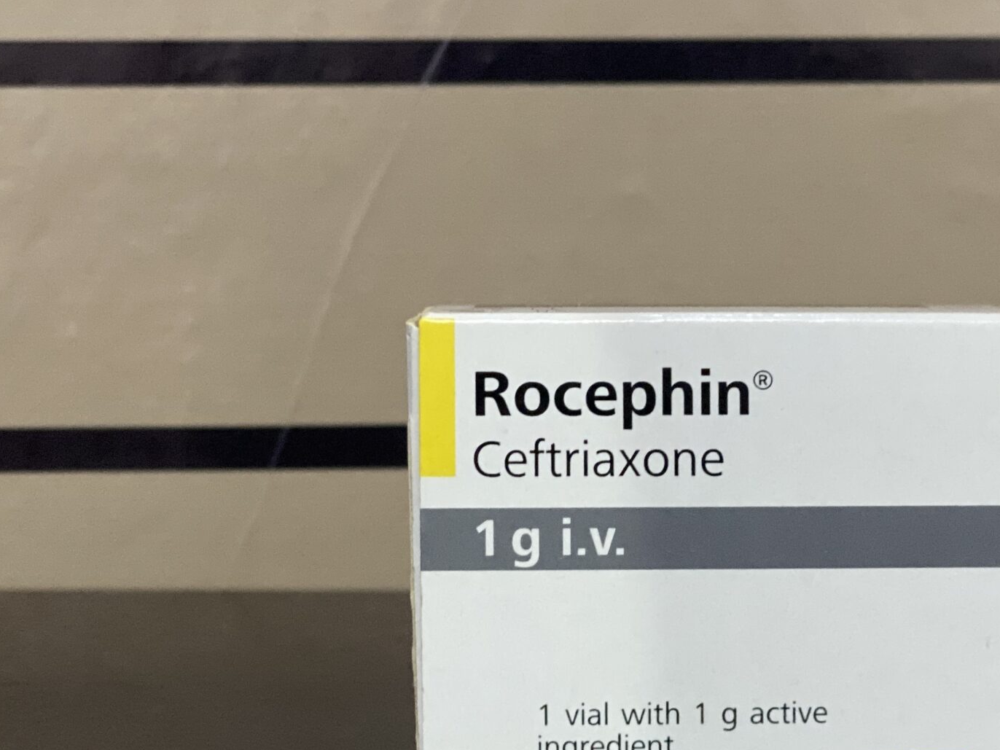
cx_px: 716
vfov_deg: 15.2
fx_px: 2802
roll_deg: +1.9
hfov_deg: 20.1
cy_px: 512
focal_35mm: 97
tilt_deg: -4.9
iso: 400
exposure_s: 1/40
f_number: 2
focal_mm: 6
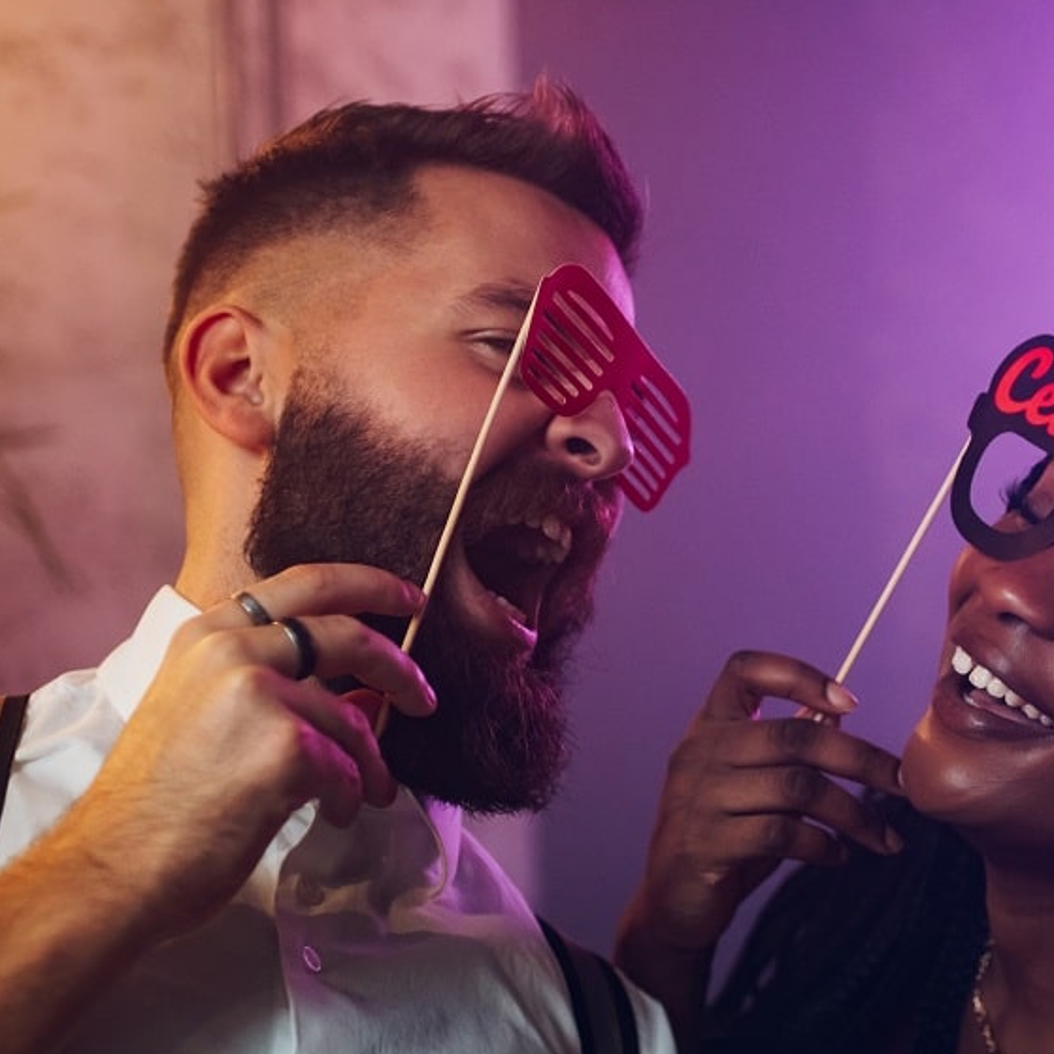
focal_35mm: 68
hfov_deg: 25.0
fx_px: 2342
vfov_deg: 25.2
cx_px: 835
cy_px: 723
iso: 640
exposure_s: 1/160
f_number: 1.8
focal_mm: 35
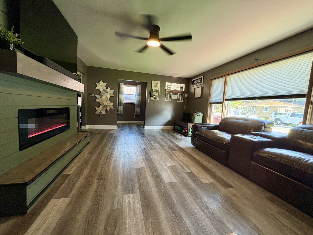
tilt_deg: -4.1
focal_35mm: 14
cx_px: 156
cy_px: 118
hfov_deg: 102.1
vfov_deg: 85.7
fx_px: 127
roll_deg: -2.4
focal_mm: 2.22
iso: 320
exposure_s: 1/60
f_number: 2.2
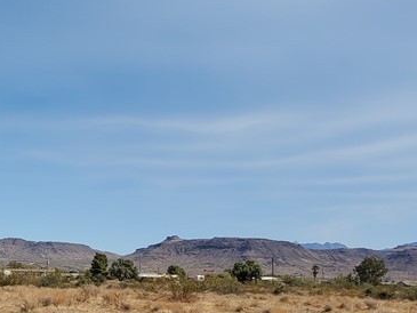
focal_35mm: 73
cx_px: -58
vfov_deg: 19.9
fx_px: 880
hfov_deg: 24.6
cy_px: 267
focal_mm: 4.3
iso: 50
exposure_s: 1/2283
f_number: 2.4
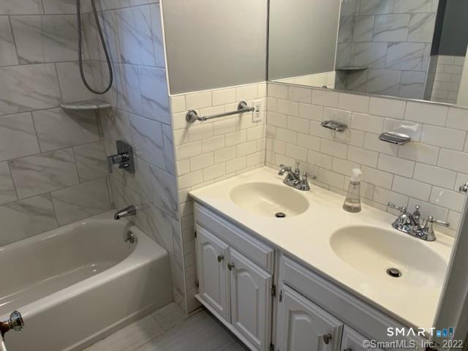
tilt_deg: -22.4
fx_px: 352
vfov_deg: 53.1
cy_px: 176
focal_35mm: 26
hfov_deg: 67.3
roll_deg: +0.8
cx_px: 234
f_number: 1.6
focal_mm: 5.1
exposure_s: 1/120
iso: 50
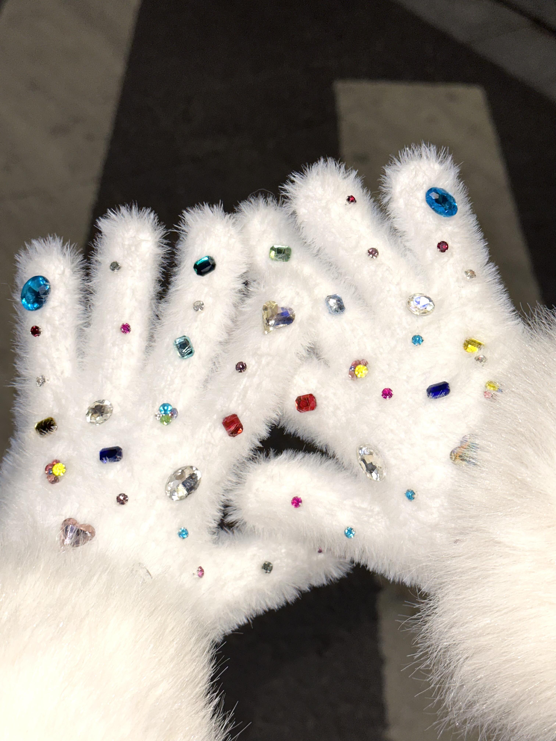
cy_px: 370
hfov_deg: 30.3
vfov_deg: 39.7
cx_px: 278
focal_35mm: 48
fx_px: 1028
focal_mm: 6.86
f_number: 1.78
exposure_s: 1/173
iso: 40
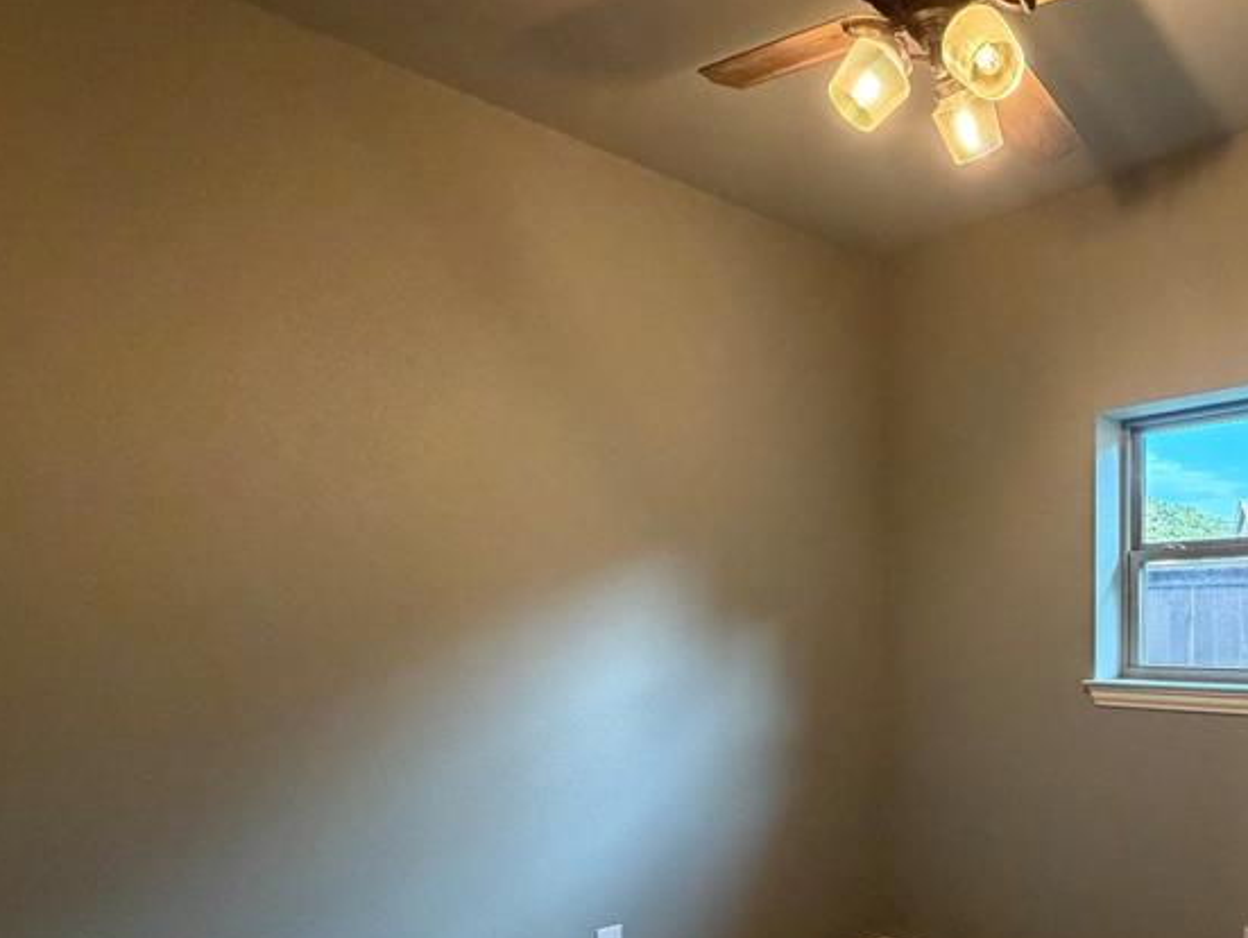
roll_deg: +0.8
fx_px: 938
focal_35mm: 26
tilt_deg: -1.5
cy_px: 641
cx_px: 1003
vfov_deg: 51.9
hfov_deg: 61.5
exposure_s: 1/60
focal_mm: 2.22
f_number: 2.2
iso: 500
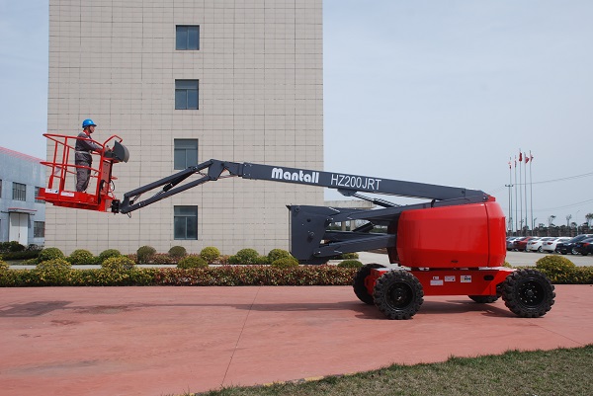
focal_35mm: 36
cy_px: 198
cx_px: 296
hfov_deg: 53.1
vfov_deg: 36.9
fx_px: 593
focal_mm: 24
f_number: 8
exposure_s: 1/250
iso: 100
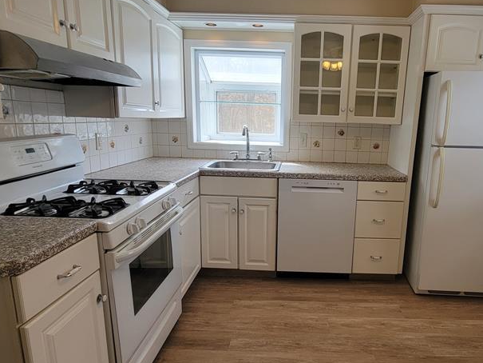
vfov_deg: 61.1
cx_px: 294
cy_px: 193
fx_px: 307
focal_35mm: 22
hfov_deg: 75.4
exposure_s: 1/120
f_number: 2.2
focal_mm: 2.2
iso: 80
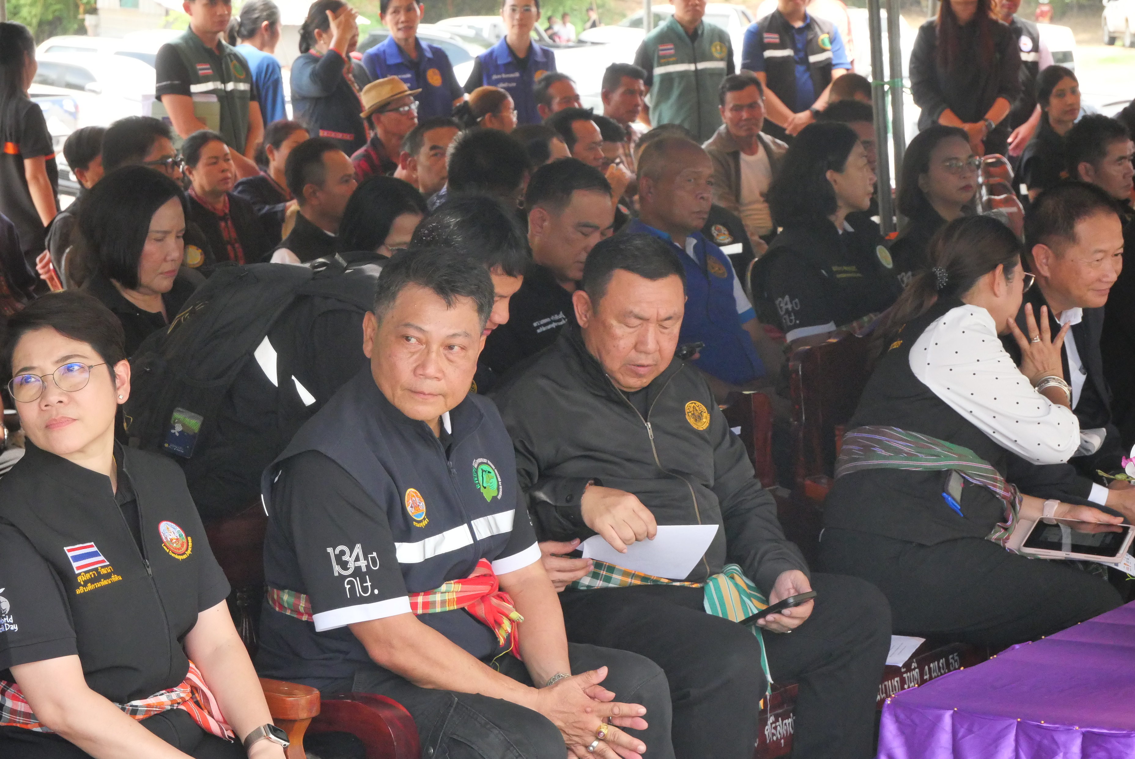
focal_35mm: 101
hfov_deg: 20.2
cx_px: 568
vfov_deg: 13.6
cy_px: 380
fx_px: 3186
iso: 3200
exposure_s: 1/500
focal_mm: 49
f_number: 8
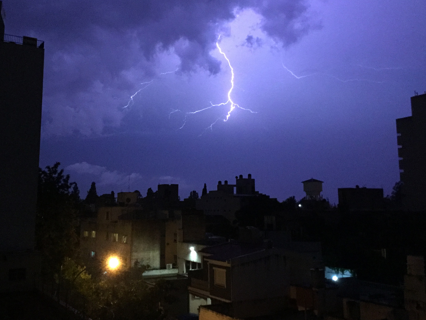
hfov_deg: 49.9
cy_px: 137
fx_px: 455
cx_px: 177
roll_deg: -0.5
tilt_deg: +8.6
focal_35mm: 37
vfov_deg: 38.6
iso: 250
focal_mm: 3.3
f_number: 2.4
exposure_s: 1/17
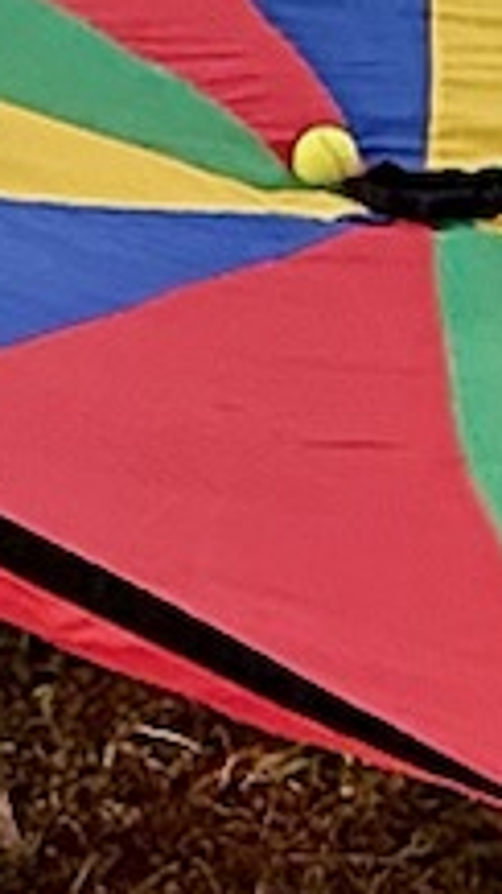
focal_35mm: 144
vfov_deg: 13.7
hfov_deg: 8.4
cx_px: 407
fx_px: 3409
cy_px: -577
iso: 64
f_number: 2.2
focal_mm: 2.22
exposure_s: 1/393
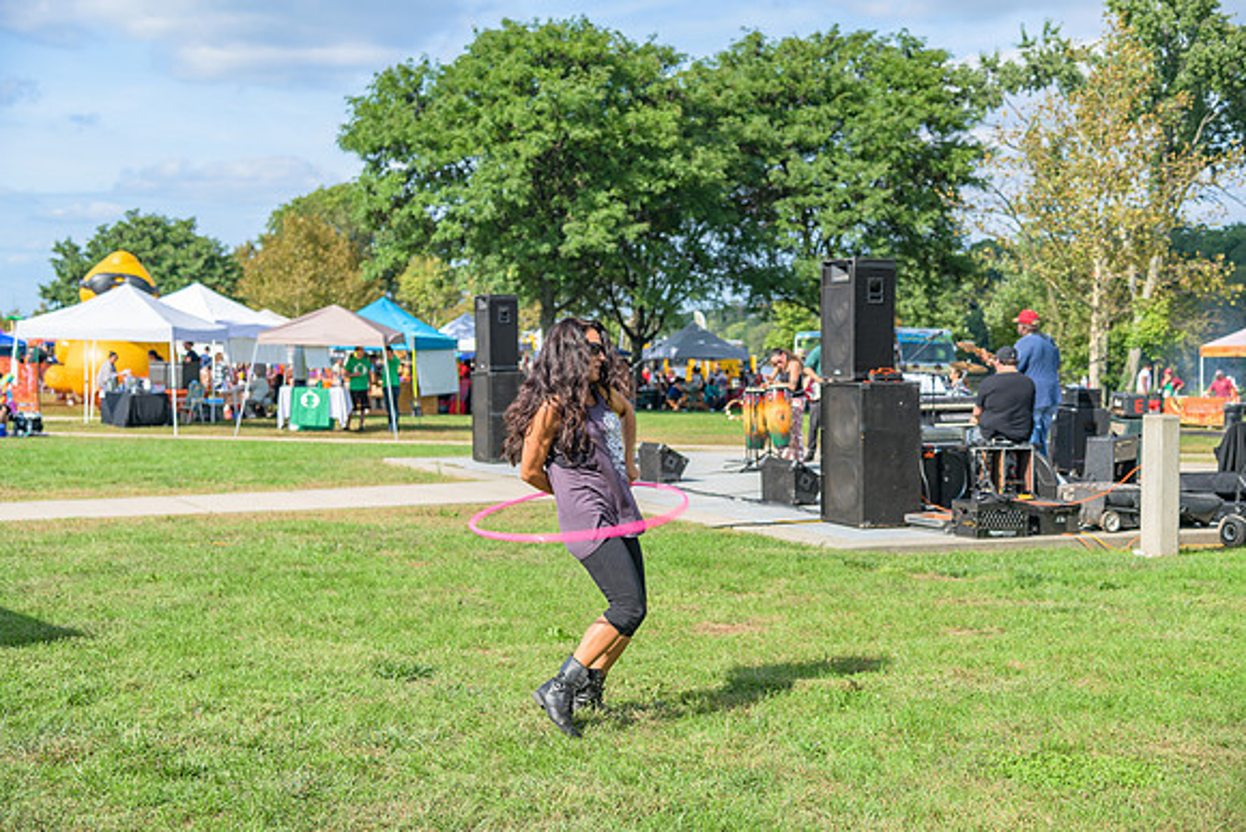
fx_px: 1731
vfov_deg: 27.0
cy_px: 416
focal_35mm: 50
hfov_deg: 39.6
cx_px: 623
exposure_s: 1/200
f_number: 4
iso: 64
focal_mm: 50
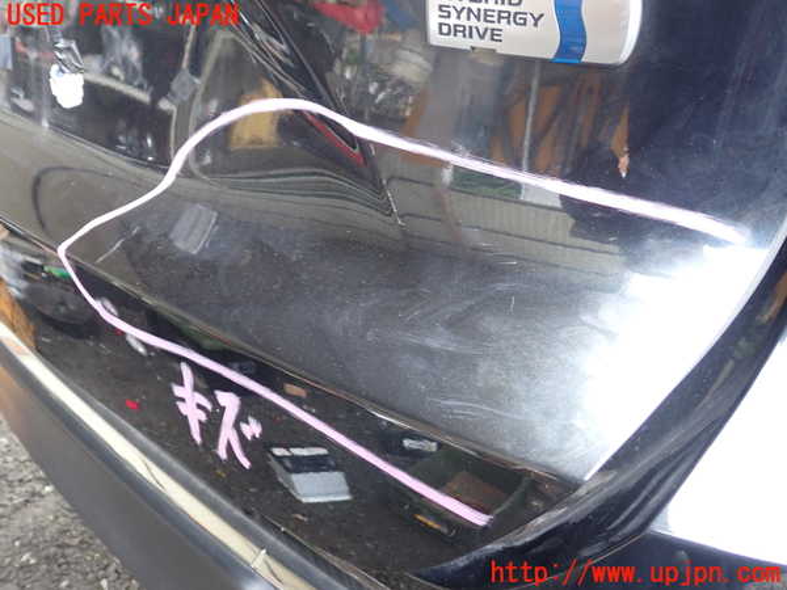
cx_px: 394
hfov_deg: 60.0
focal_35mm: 30
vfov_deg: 46.8
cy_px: 295
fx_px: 682
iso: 200
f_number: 2.3
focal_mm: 5.4
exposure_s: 1/50
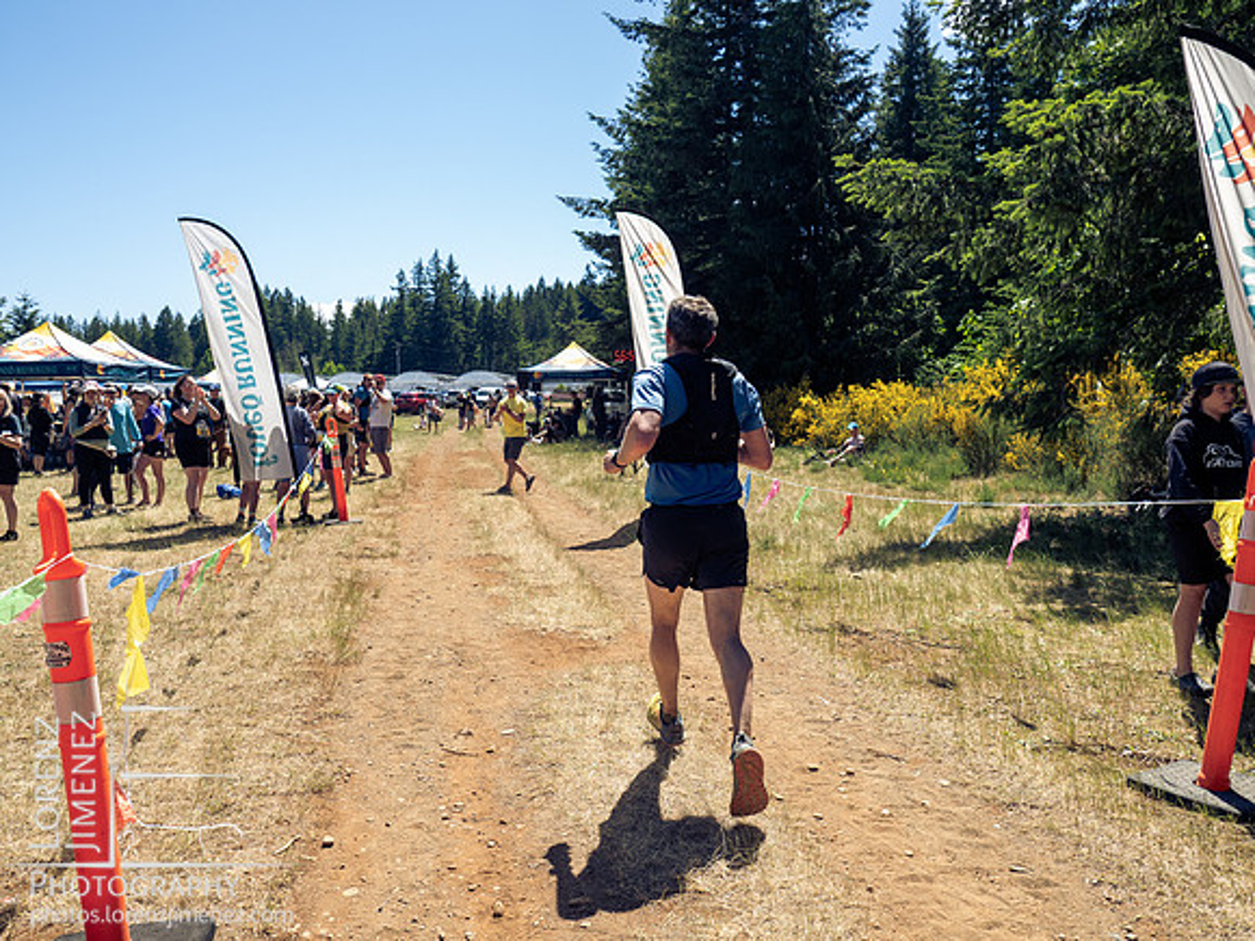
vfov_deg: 49.7
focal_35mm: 28
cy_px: 470
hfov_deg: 63.4
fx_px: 1015
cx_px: 628
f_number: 4
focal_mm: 14
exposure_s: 1/1000
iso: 200
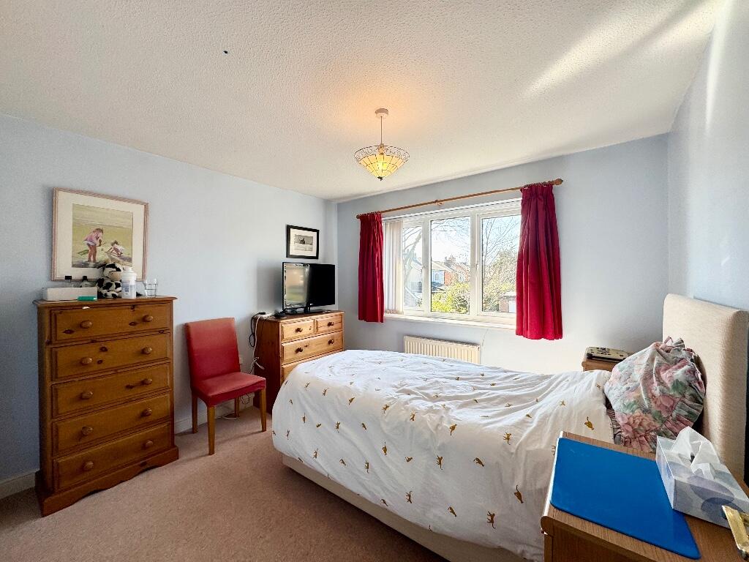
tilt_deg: -1.0
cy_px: 281
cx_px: 374
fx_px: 303
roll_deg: +0.4
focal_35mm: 14
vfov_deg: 85.7
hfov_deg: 102.1
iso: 40
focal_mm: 2.22
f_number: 2.2
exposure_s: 1/157
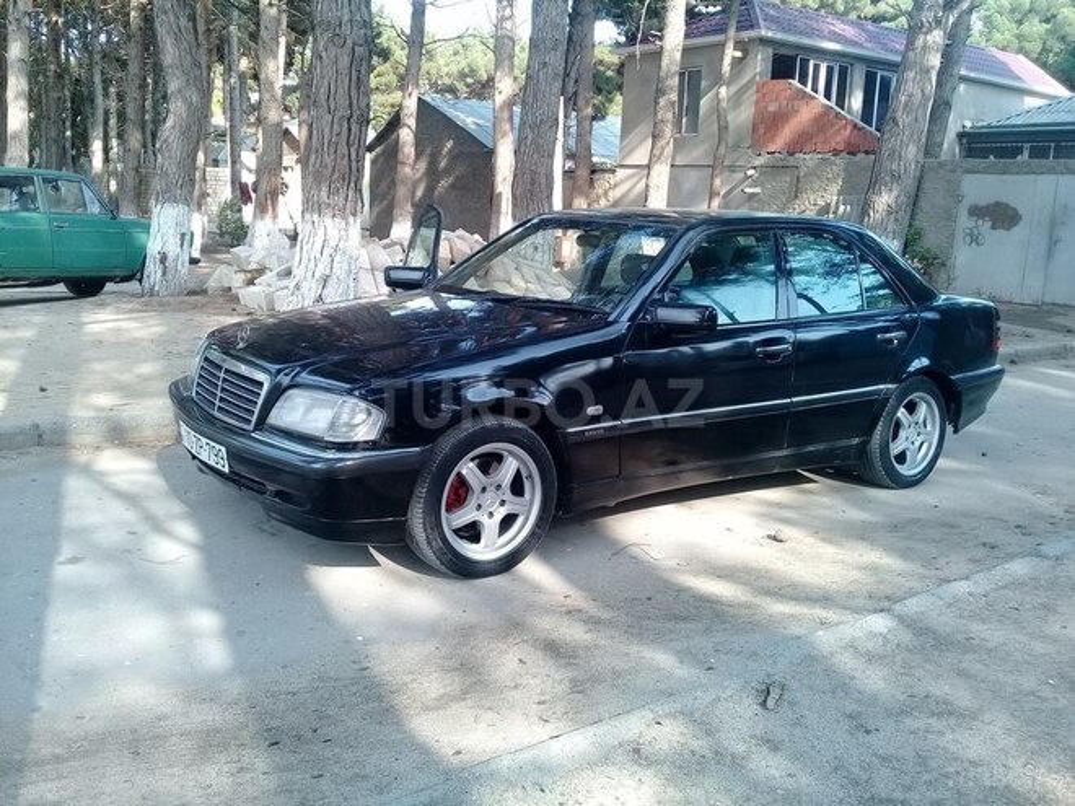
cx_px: 538
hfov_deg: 58.4
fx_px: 963
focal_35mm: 31
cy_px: 403
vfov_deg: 45.4
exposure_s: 1/189
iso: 64
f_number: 2.2
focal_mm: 3.3
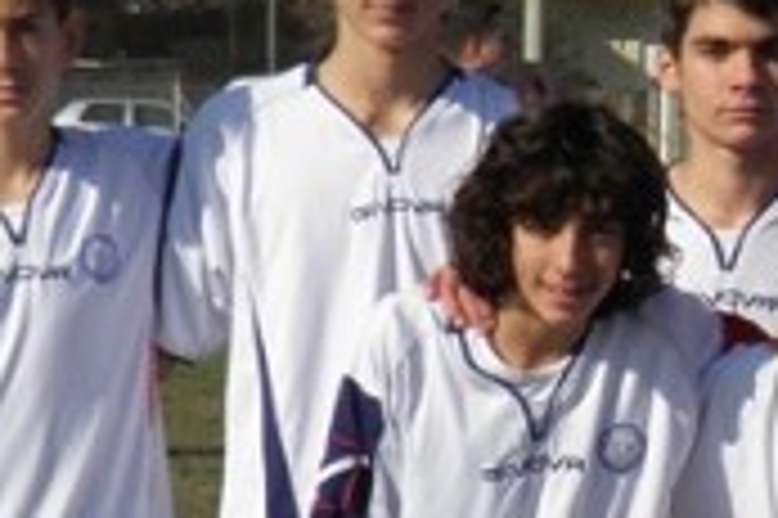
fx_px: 5311
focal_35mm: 246
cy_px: 372
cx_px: 1007
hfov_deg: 8.3
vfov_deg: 5.6
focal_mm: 11.2
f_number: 6
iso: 50
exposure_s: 1/500
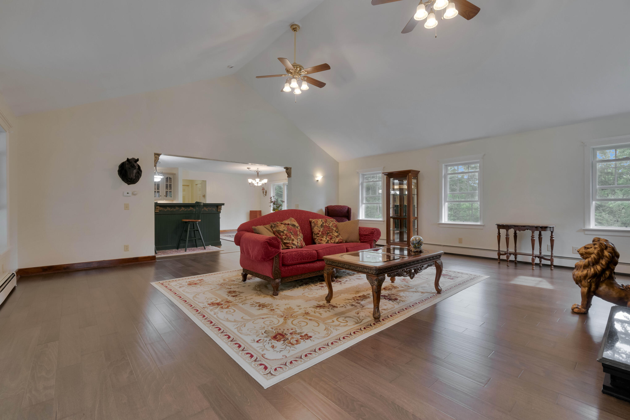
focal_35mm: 16
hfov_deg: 96.7
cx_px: 315
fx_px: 280
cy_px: 210
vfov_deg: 73.8
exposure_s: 1/250
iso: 800
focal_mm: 16
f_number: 8
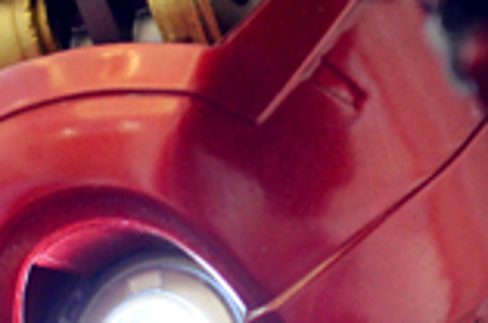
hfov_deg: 6.5
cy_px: 458
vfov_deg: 4.3
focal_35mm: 316
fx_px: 4274
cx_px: -96
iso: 1600
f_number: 5.6
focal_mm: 55
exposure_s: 1/15
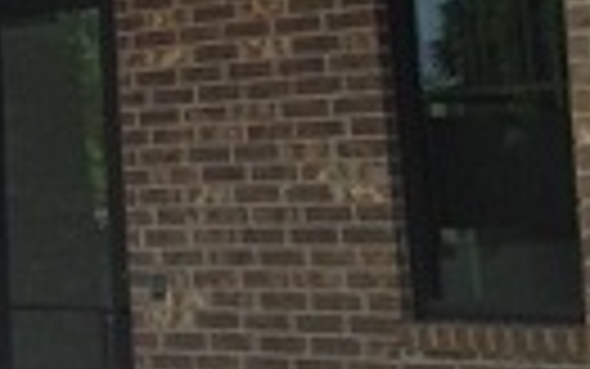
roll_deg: +1.5
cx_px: -77
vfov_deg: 8.8
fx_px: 2284
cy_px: -328
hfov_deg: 14.3
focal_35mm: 142
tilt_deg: +14.3
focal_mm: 4.12
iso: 50
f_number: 2.4
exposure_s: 1/713
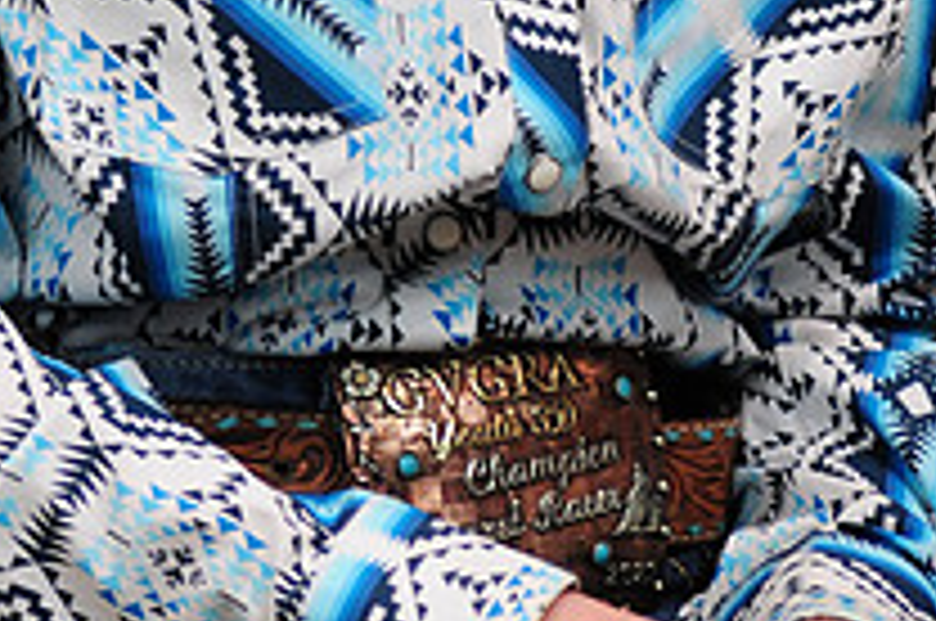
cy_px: -662
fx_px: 8904
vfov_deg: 3.9
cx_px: 430
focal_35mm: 343
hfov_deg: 6.0
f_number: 4
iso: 640
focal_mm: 82
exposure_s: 1/125
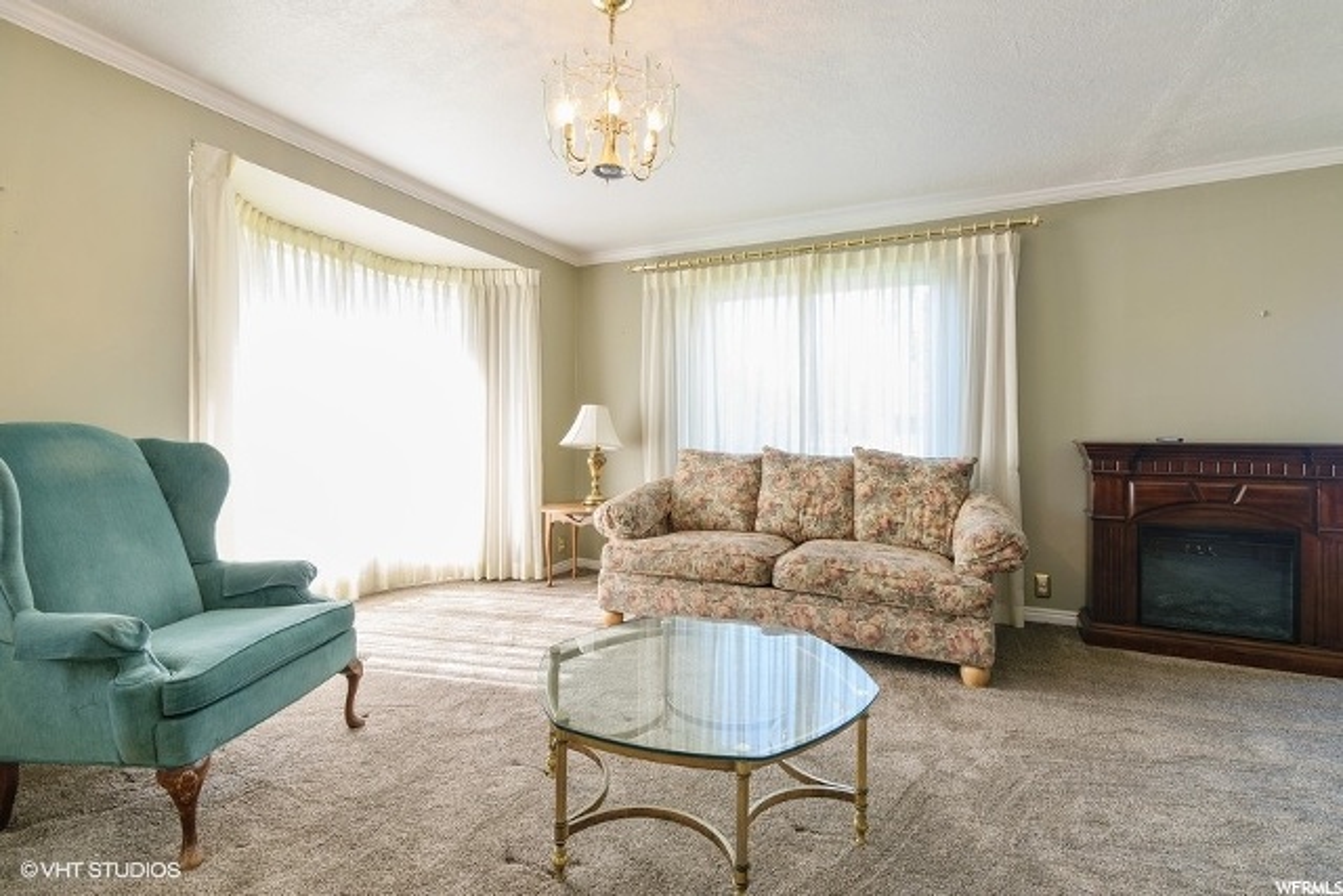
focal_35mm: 15
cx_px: 672
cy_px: 448
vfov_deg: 77.4
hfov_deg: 100.4
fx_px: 560
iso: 200
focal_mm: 10
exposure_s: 1/10
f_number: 8
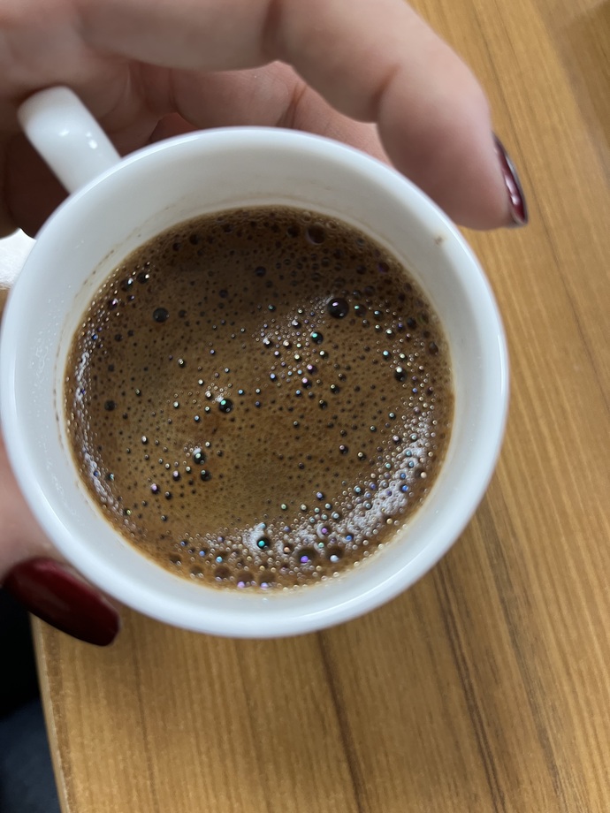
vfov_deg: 67.3
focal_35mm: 26
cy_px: 406
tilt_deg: -77.8
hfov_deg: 53.1
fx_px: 611
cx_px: 305
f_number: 1.6
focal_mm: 5.1
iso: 125
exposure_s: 1/50
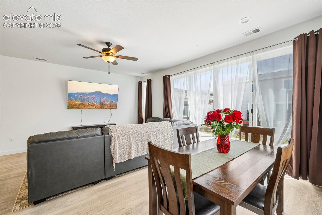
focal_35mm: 15
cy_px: 108
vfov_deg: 77.3
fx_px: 134
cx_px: 161
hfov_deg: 100.4
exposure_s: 1/25
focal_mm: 10
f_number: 8
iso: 800
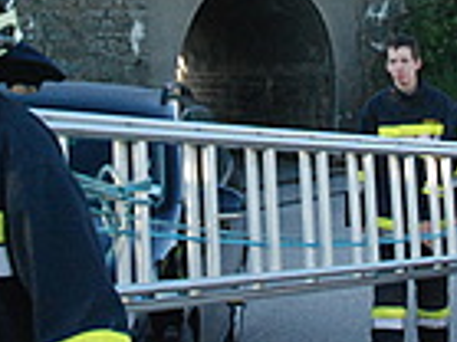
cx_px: 291
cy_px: -54
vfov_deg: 14.5
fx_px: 1306
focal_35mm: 99
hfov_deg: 19.8
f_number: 9
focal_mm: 20
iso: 1250
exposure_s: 1/320
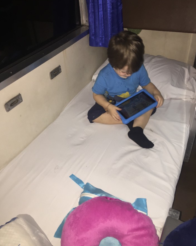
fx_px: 225
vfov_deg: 57.2
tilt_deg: -36.9
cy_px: 122
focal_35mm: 31
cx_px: 100
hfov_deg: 47.1
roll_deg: +3.3
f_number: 2.2
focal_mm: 4.15
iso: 100
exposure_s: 1/17
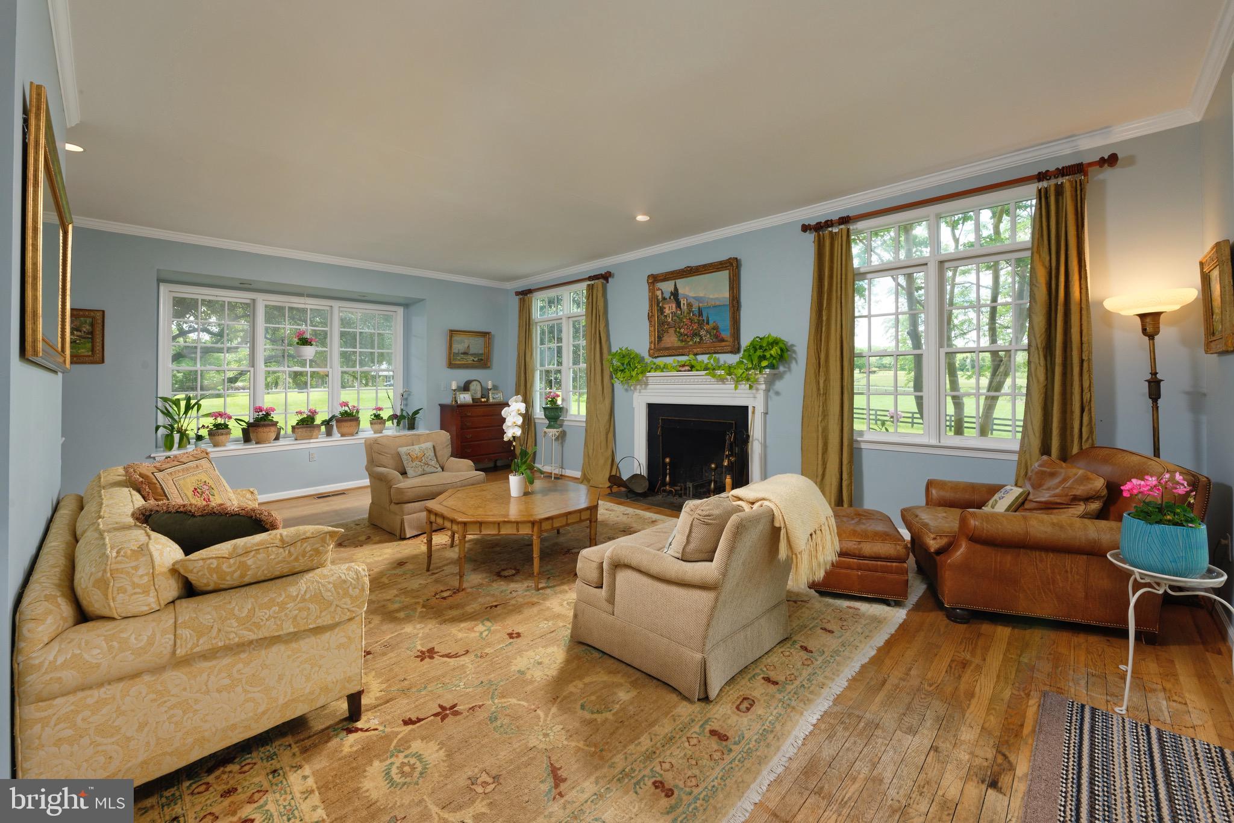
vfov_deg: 81.2
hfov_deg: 104.2
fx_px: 480
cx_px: 617
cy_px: 412
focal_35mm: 14
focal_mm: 14
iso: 400
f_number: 13
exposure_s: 1/40
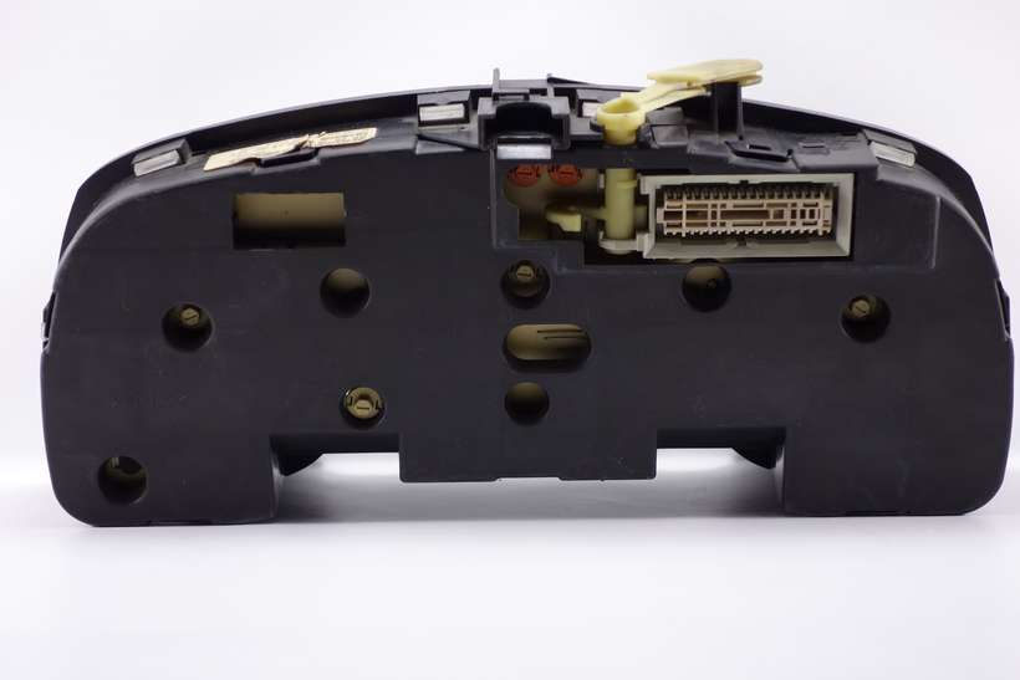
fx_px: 1870
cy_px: 340
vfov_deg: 20.6
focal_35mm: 66
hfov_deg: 30.5
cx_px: 510
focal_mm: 24.4
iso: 400
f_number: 4
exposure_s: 1/80
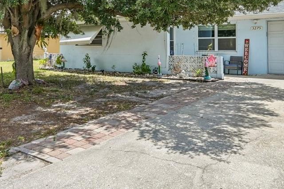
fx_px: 276
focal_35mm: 35
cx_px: 135
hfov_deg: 54.4
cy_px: 40
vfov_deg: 36.6
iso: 400
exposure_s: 1/800
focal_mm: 14
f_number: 8
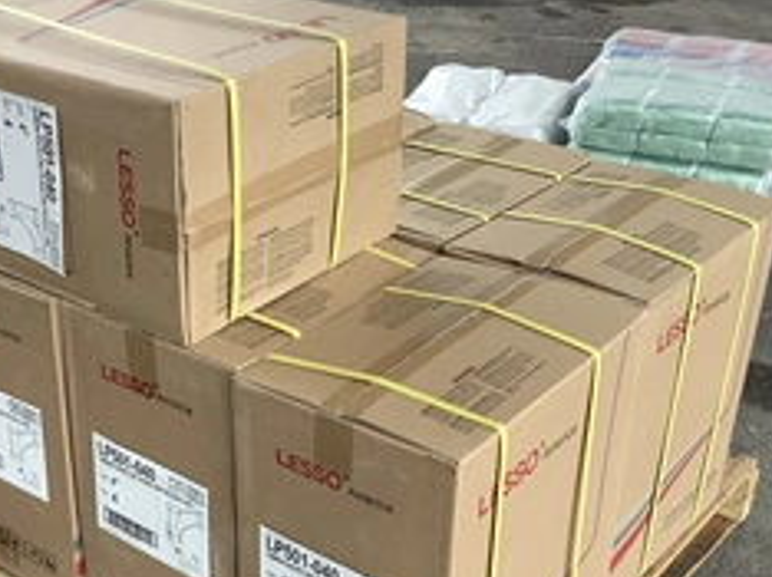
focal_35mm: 53
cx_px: 247
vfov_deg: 27.2
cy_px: 402
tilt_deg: -27.1
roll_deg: +3.3
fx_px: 1181
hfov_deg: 35.8
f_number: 2.4
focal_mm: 3.3
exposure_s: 1/120
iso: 50
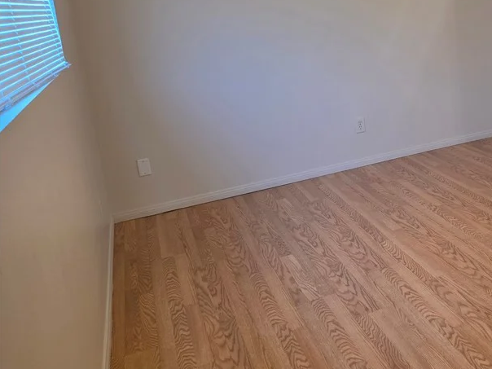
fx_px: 554
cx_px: 415
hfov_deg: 44.7
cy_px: 86
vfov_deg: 35.9
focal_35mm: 39
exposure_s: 1/120
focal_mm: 6.5
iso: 200
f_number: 1.4
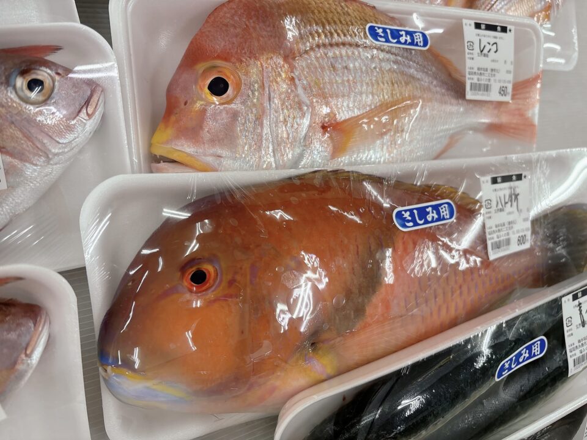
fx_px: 441
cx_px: 294
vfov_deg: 53.1
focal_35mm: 26
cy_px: 220
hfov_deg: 67.3
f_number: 1.6
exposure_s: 1/120
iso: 100
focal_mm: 5.96
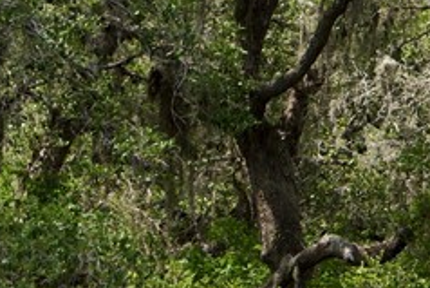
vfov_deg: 2.7
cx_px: 318
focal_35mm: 512
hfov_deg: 4.0
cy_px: -255
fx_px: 6122
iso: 100
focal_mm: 75
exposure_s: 1/250
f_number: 8
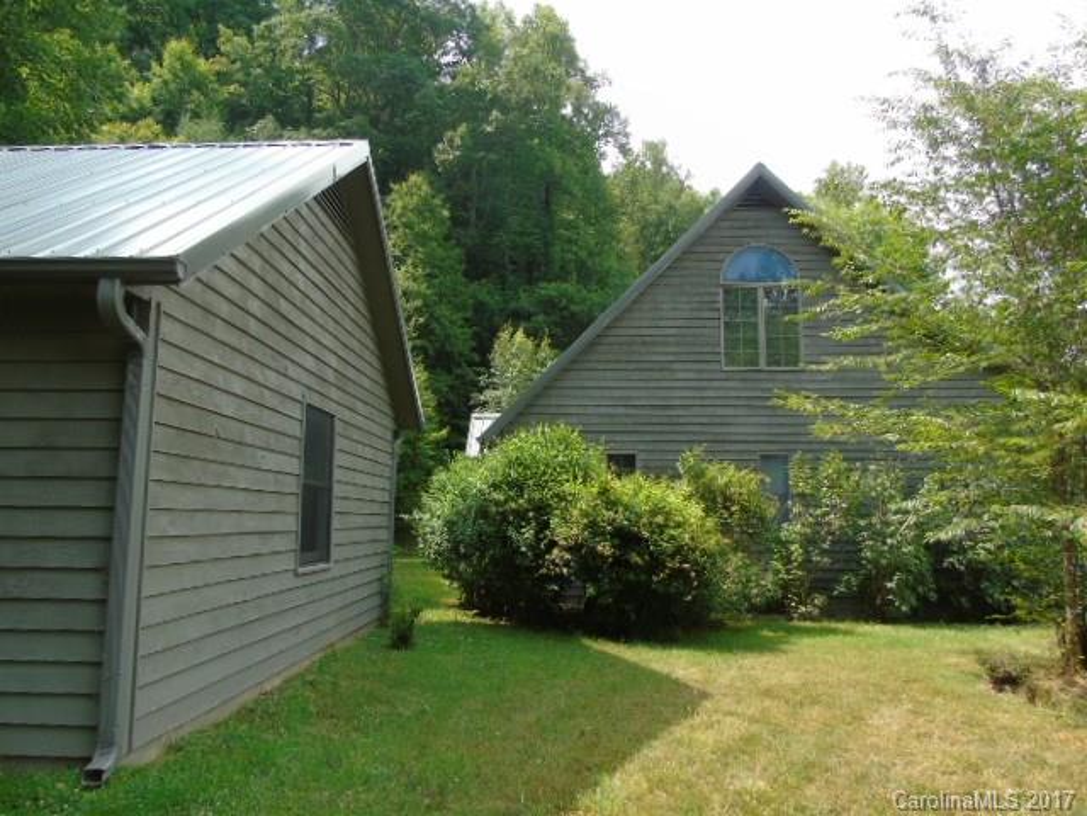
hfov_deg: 69.4
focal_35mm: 25
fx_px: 785
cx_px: 544
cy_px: 408
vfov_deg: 54.9
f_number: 3.4
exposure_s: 1/250
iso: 80
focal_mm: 4.4
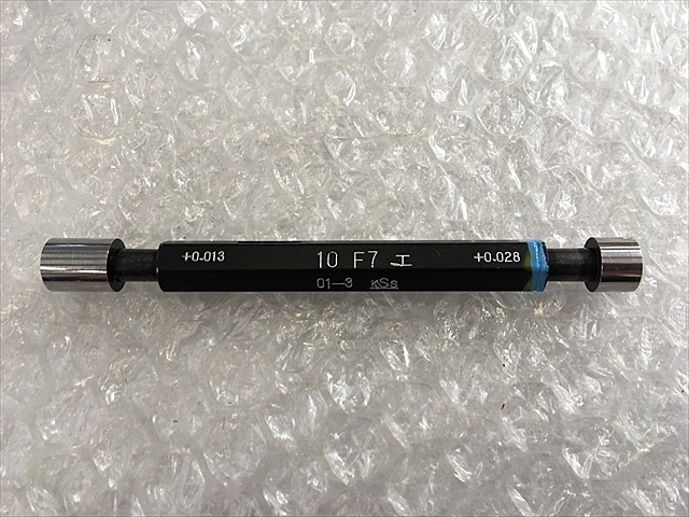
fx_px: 577
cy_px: 258
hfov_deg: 61.7
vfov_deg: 48.2
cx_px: 344
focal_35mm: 29
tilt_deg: -75.4
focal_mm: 4.15
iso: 25
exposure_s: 1/60
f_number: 2.2
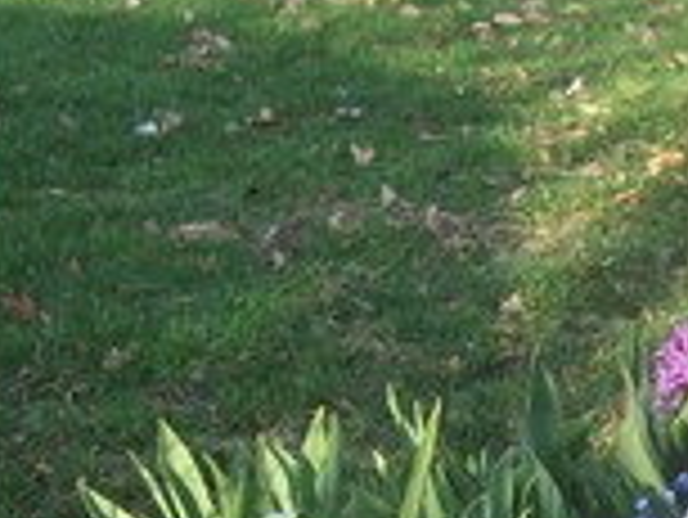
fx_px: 2665
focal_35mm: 134
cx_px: 868
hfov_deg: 14.2
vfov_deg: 10.6
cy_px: 842
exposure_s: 1/350
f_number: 2.8
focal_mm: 8
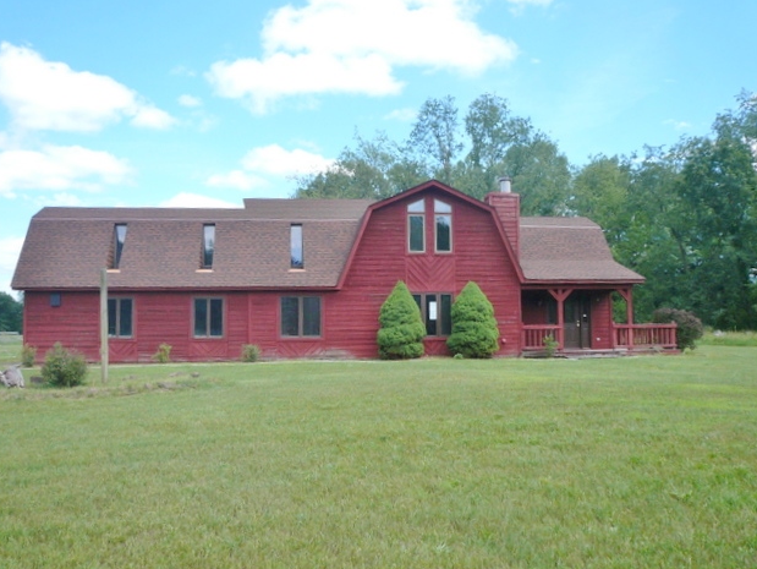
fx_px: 678
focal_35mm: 31
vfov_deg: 45.5
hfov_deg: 58.3
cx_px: 373
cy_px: 291
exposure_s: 1/640
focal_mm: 4.9
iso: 100
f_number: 2.9
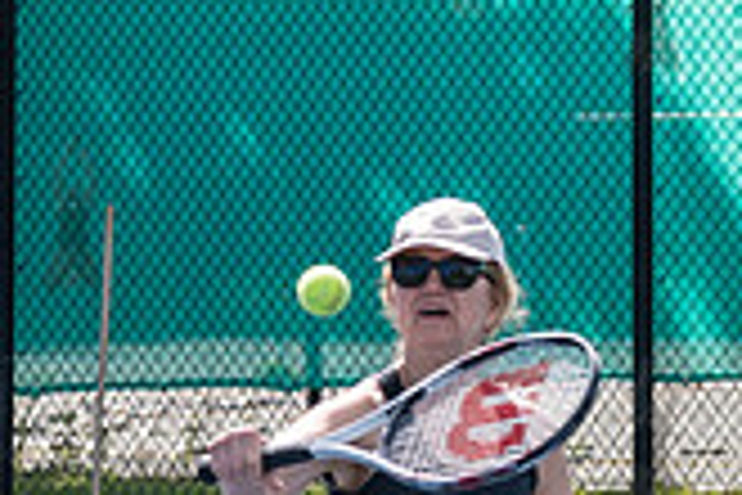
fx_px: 7440
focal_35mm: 361
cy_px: 224
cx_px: 625
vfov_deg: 3.8
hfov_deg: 5.7
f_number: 4.5
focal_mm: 83
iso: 200
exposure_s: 1/800
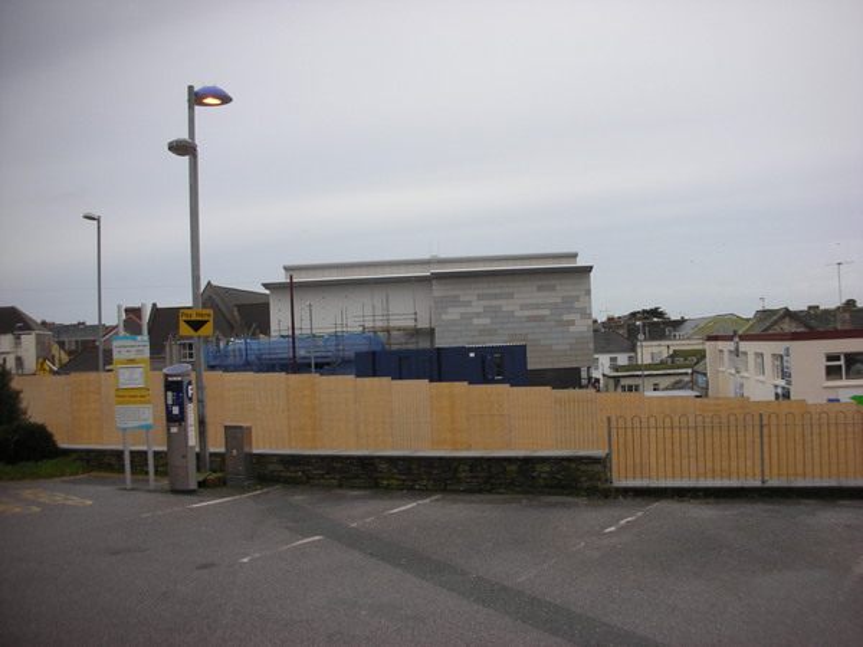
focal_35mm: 35
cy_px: 324
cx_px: 432
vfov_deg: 40.7
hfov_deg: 52.6
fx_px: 873
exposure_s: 1/117
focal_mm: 5.8
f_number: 3
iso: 50
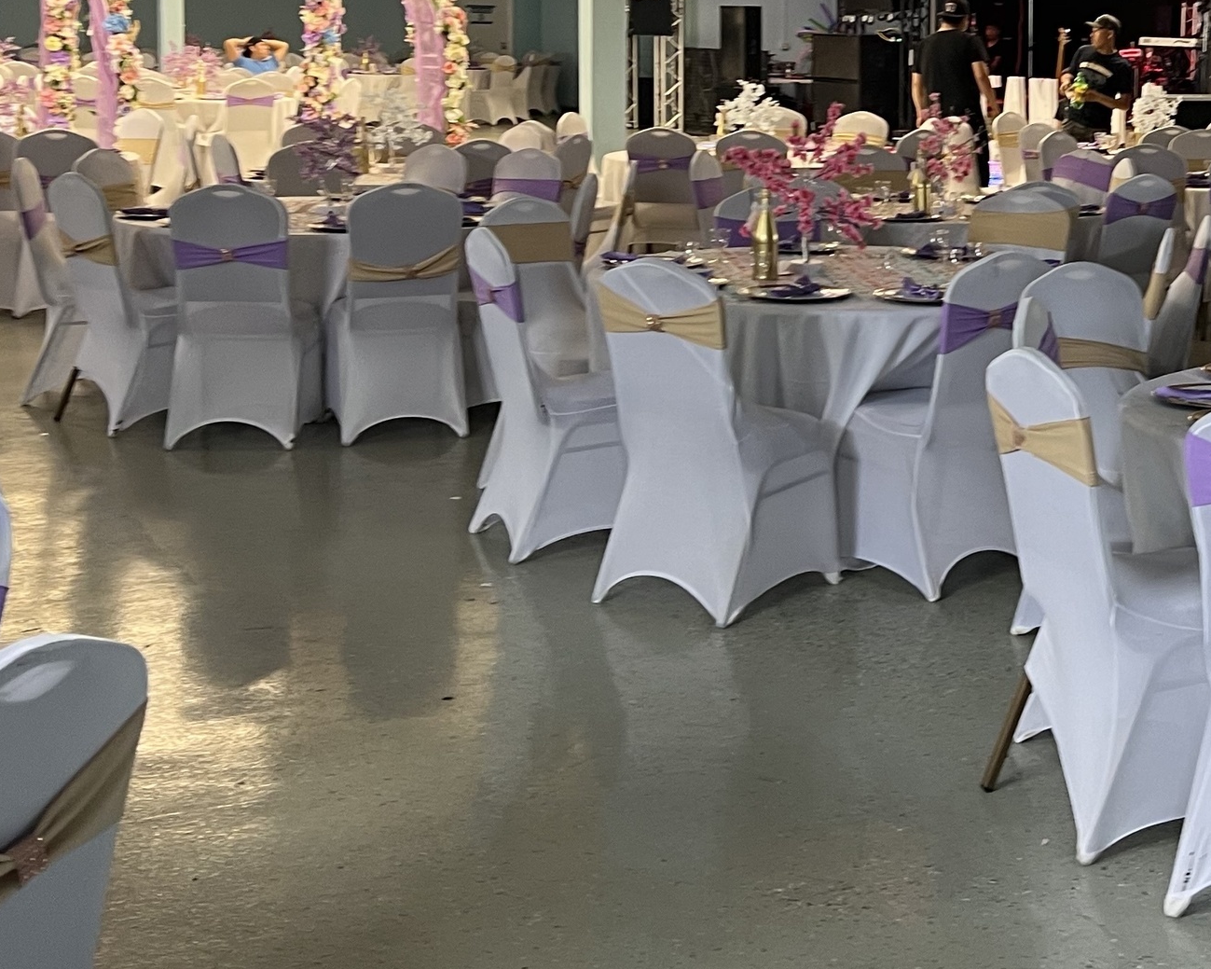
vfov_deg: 25.0
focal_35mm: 60
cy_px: 204
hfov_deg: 30.4
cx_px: 1027
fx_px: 2150
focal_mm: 5.7
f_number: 1.5
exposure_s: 1/60
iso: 125
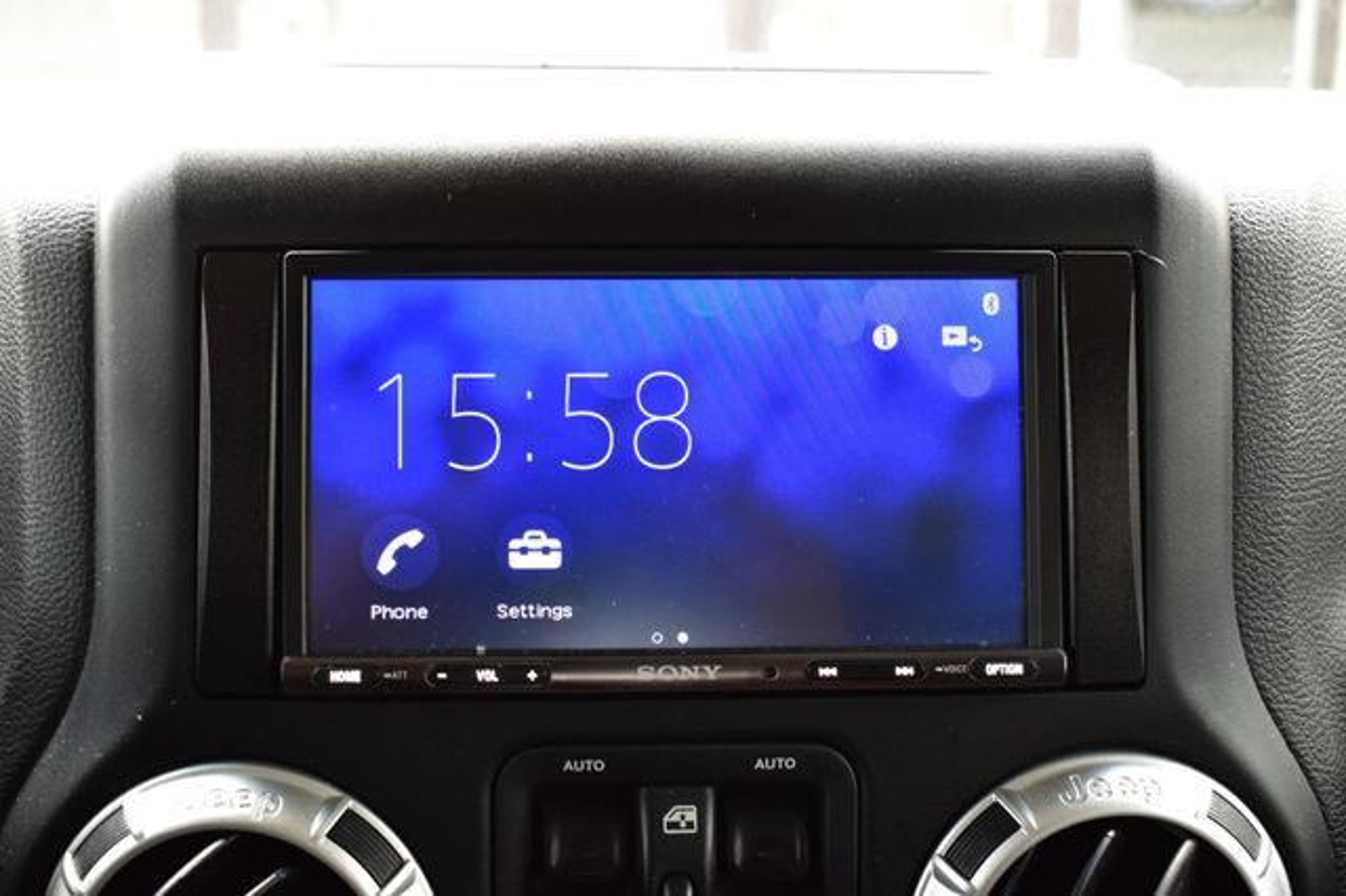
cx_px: 673
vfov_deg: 28.9
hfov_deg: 42.3
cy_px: 448
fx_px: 1738
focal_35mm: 46
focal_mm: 31
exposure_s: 1/20
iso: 400
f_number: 6.3
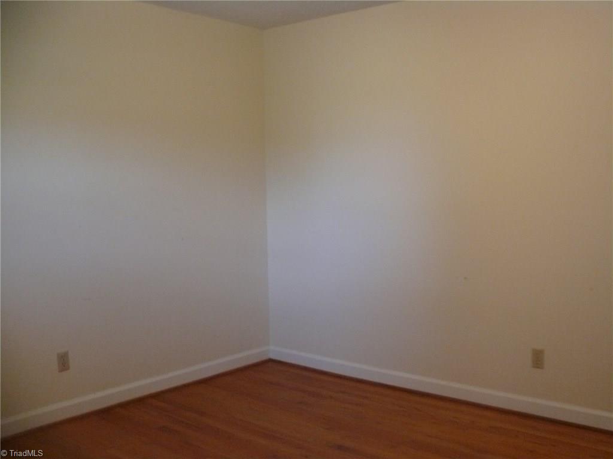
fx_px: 655
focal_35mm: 37
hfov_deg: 50.1
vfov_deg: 38.7
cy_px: 230
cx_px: 306
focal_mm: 7.7
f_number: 2.8
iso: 320
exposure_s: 1/30
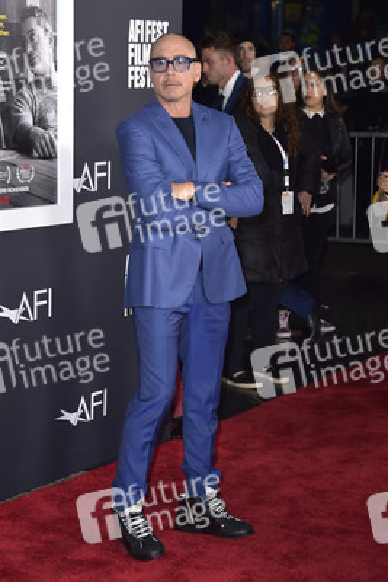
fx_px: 1324
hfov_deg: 16.7
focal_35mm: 82
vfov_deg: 24.8
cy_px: 291
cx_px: 194
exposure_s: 1/200
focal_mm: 82
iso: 1250
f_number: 6.3
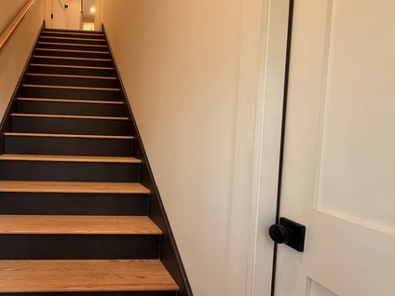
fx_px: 251
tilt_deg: -2.9
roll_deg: -0.9
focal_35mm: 22
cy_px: 143
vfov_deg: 61.1
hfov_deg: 70.3
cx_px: 90
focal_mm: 2.22
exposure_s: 1/120
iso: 250
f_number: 2.2
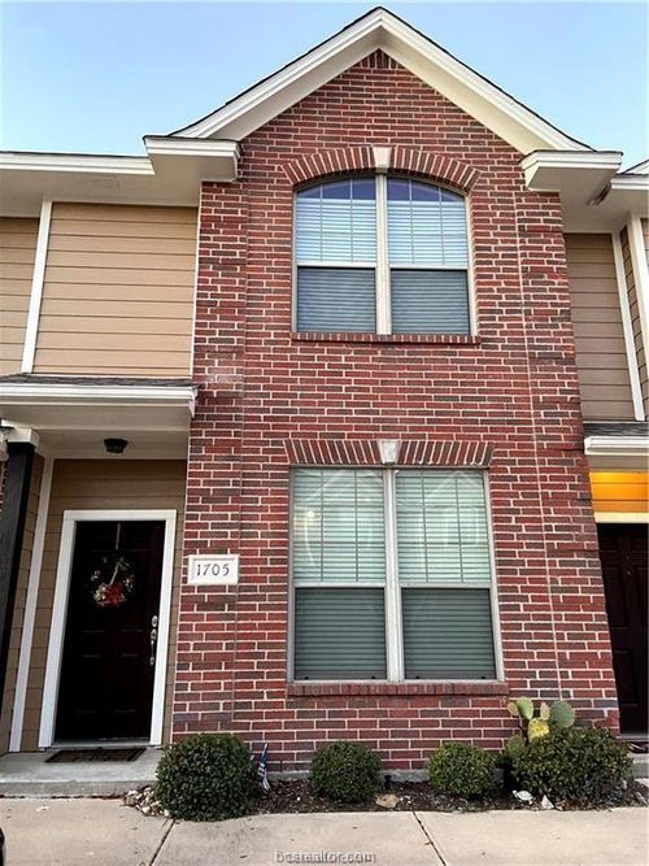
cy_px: 433
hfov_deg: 53.0
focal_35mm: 26
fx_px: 650
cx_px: 324
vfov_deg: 67.3
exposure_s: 1/60
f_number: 1.8
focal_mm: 4.25
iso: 320
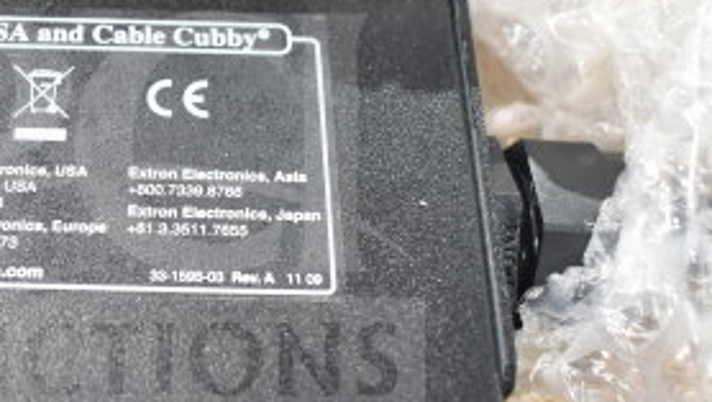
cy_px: 216
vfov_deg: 19.5
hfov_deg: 32.8
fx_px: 1172
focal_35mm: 62
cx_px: 136
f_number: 3.5
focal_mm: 18
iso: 560
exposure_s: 1/30
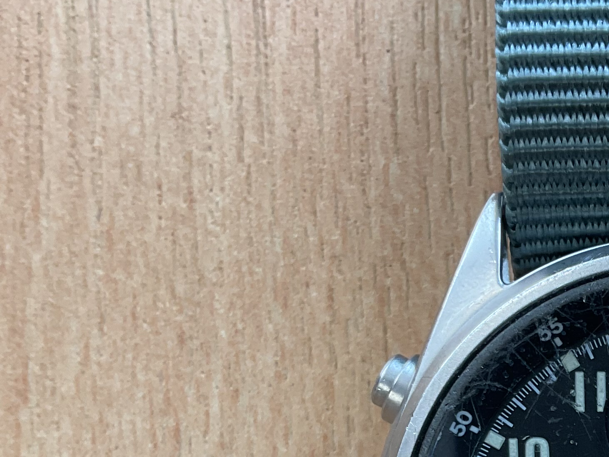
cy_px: 560
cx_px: 713
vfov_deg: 17.5
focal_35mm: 80
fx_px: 1407
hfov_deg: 22.6
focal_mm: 3
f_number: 1.8
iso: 25
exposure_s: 1/120
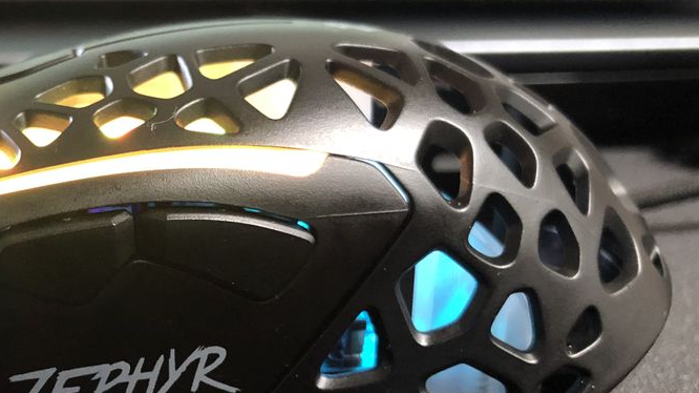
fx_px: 1019
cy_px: 299
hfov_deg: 36.2
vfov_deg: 21.6
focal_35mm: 55
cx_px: 114
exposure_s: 1/15
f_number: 1.8
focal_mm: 3.99
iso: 100
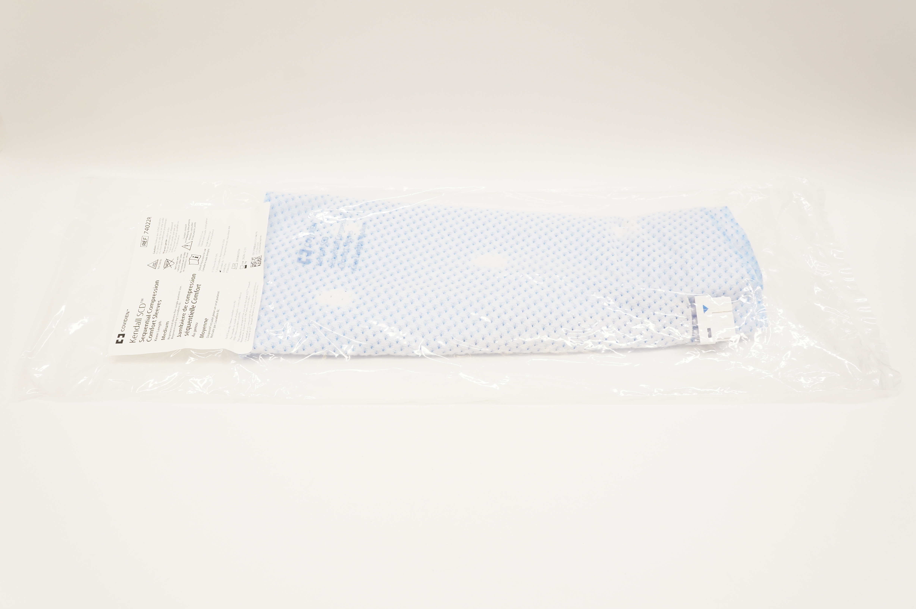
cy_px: 304
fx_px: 763
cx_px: 458
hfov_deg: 62.0
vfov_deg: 43.5
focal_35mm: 30
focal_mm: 20
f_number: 6.3
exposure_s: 1/50
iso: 400
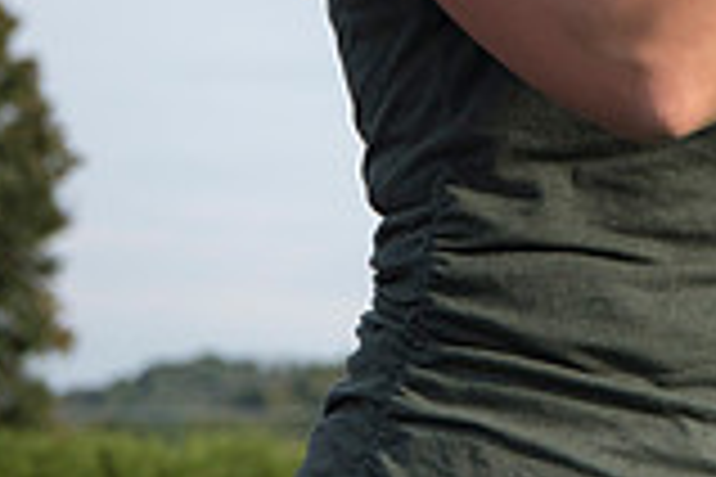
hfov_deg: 9.6
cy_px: -389
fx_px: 4057
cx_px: 1238
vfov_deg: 6.6
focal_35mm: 204
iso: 800
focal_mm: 56
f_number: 5.6
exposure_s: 1/4000
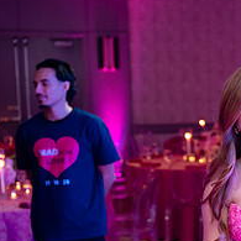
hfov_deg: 15.4
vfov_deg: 16.3
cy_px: 191
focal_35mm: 106
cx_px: 334
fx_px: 835
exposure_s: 1/160
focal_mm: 41
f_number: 3.2
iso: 1250
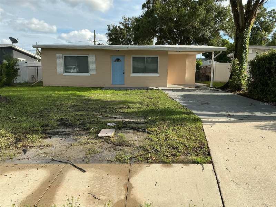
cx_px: 138
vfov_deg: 48.2
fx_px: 231
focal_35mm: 29
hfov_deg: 61.7
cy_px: 104
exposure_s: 1/1412
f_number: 1.8
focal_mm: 3
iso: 25
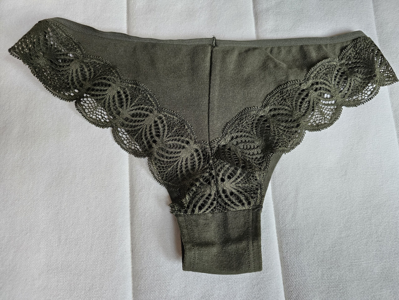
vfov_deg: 58.9
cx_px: 200
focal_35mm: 23
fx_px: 265
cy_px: 150
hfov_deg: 73.9
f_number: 1.7
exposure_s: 1/51
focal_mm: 6.3
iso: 640
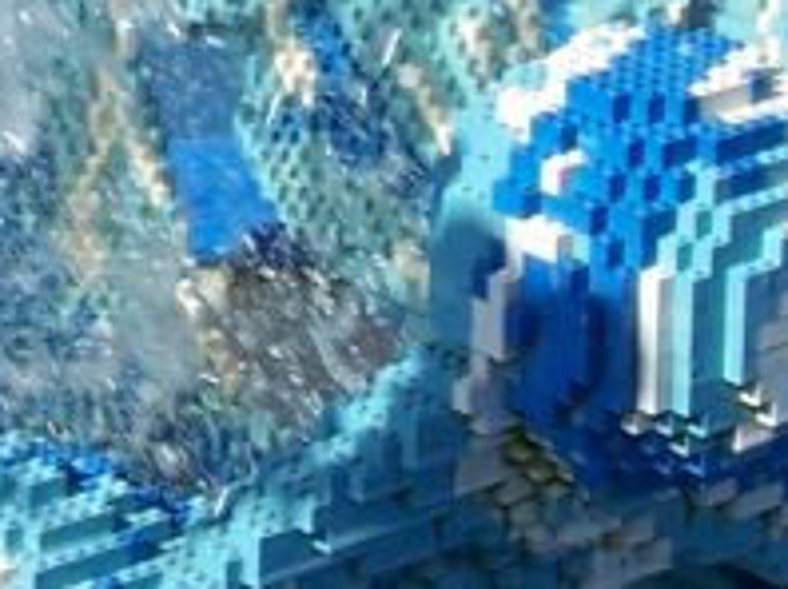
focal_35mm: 197
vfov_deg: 7.5
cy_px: 155
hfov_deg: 10.0
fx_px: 4479
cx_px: 111
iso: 80
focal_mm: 6.3
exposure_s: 1/750
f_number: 5.6
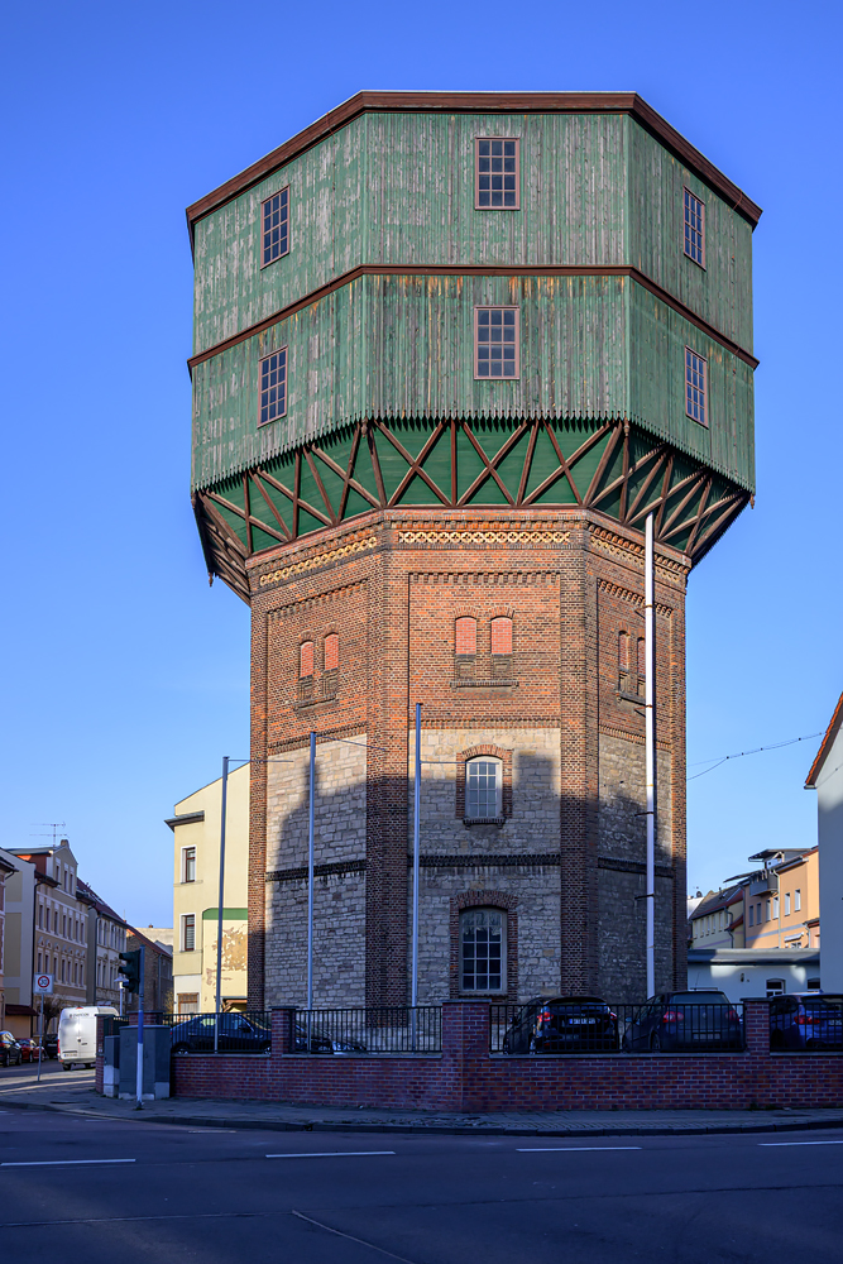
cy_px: 632
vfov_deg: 56.1
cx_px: 422
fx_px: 1185
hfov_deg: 39.2
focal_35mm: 34
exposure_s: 1/250
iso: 200
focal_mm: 22.5
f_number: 8
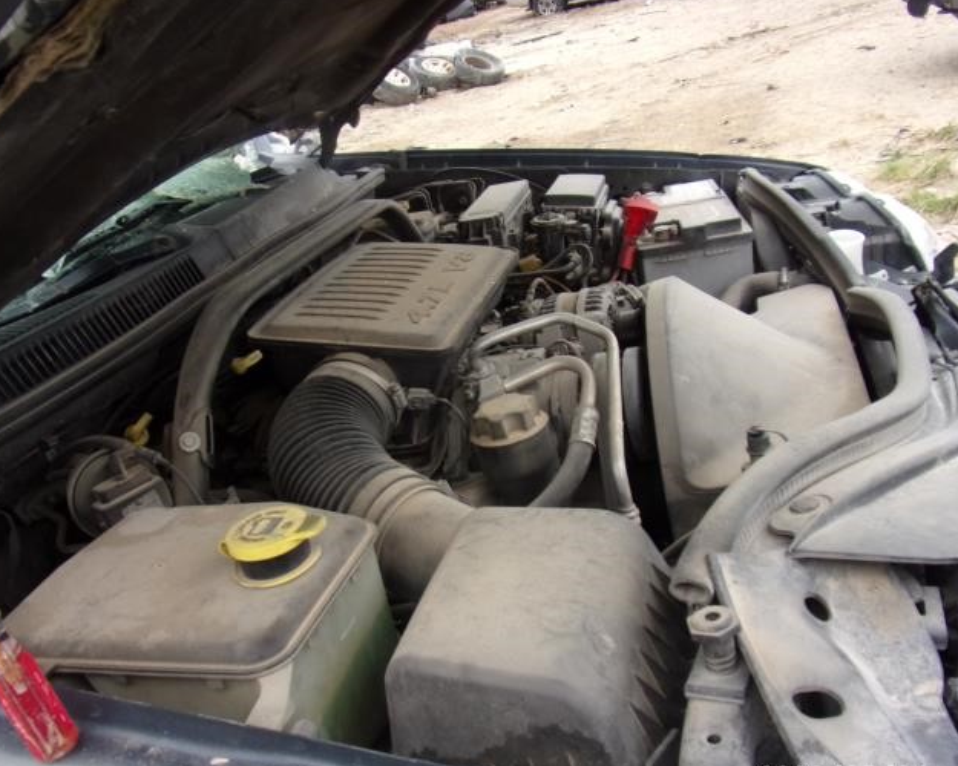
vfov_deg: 48.4
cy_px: 426
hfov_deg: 58.8
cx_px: 495
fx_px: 851
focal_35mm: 30
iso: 80
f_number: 3.3
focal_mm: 4.3
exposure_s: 1/100
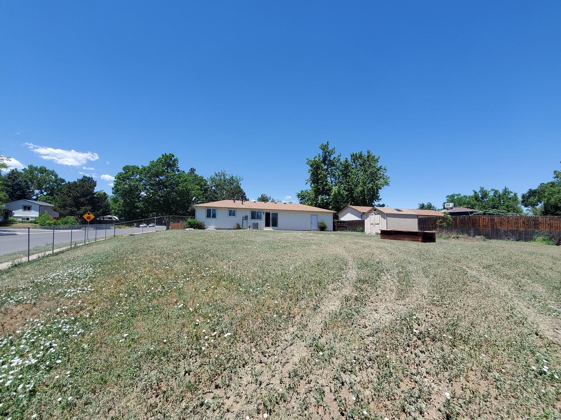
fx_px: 227
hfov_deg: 102.1
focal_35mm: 14
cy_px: 203
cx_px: 284
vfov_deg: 85.6
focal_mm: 1.8
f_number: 2.2
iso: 50
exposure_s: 1/775
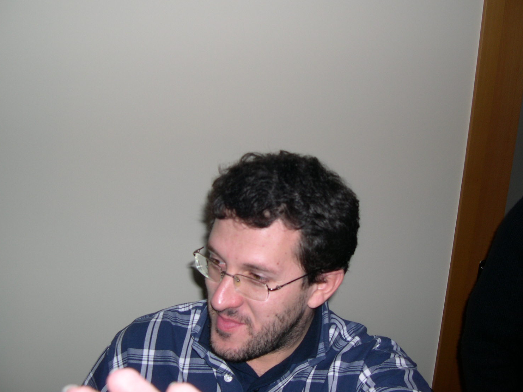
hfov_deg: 45.8
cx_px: 261
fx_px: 619
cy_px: 182
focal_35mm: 41
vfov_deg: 35.1
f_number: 2.8
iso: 100
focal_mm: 8
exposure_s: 1/60
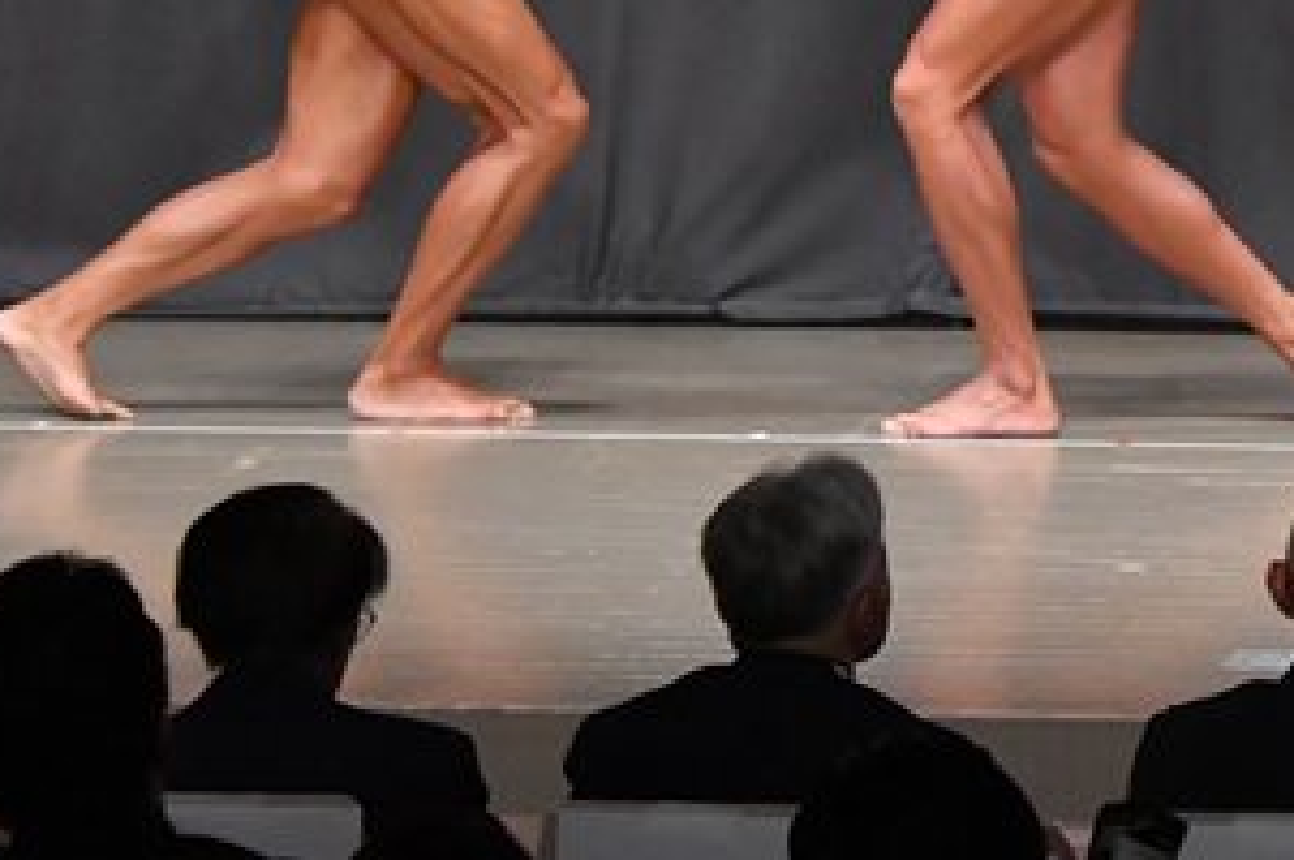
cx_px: 1498
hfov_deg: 5.4
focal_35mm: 379
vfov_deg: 3.6
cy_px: -95
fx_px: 13608
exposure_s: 1/400
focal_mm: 98
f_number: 5.6
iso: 6400
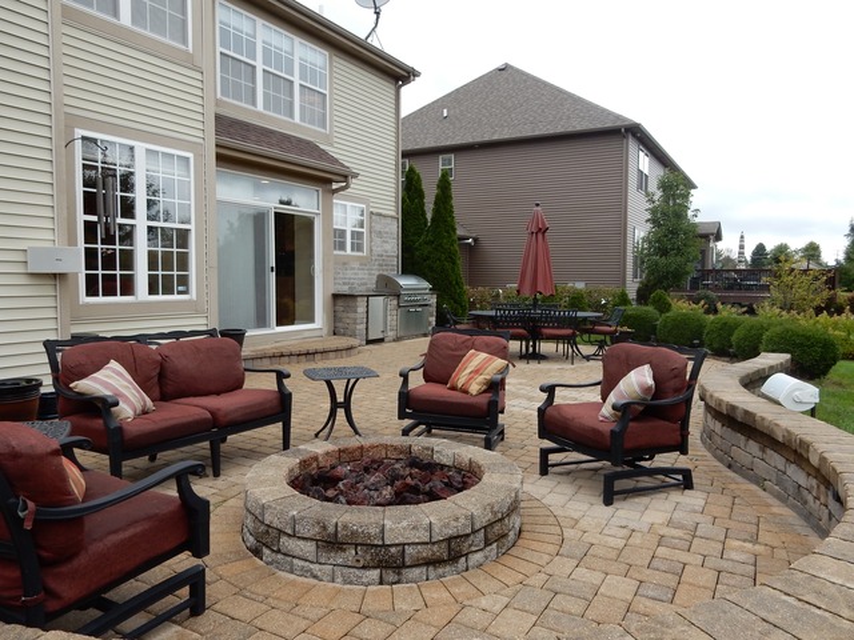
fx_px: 617
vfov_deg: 54.9
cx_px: 427
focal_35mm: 25
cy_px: 320
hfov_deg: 69.4
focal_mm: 4.5
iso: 125
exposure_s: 1/100
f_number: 3.7
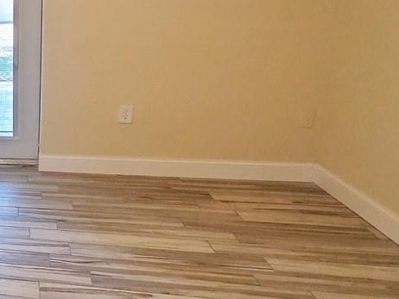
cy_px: 97
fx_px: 519
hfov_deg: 29.7
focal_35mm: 45
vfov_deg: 31.9
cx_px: -166
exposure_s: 1/59
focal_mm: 1.8
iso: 160
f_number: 2.2
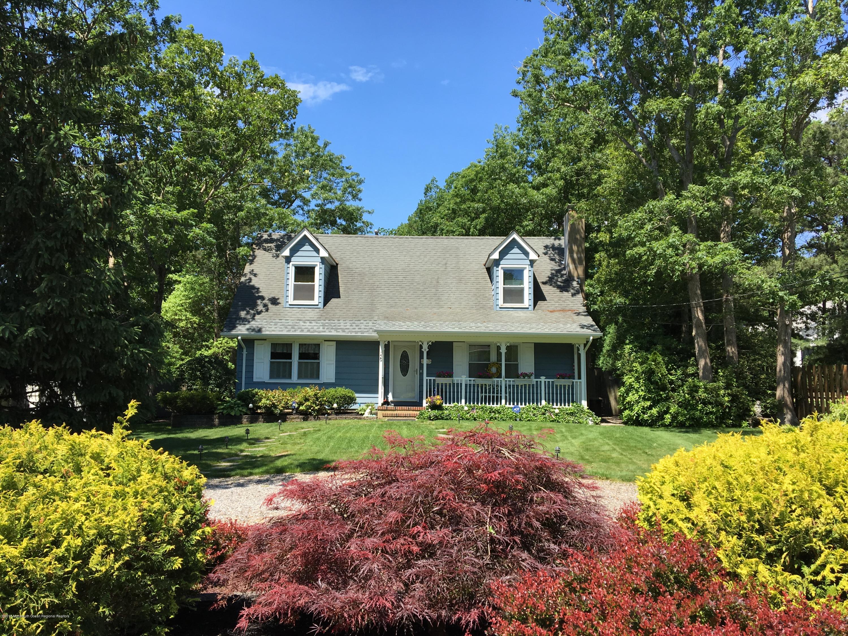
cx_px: 424
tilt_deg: +8.2
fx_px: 710
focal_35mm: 29
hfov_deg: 61.7
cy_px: 318
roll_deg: -1.2
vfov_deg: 48.2
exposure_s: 1/864
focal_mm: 4.15
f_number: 2.2
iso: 25
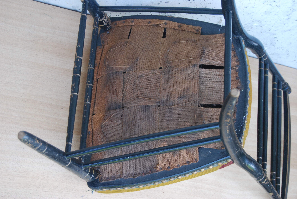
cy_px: 100
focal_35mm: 63
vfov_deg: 21.6
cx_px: 148
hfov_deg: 31.9
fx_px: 520
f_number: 5.3
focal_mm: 42
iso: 200
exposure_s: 1/40
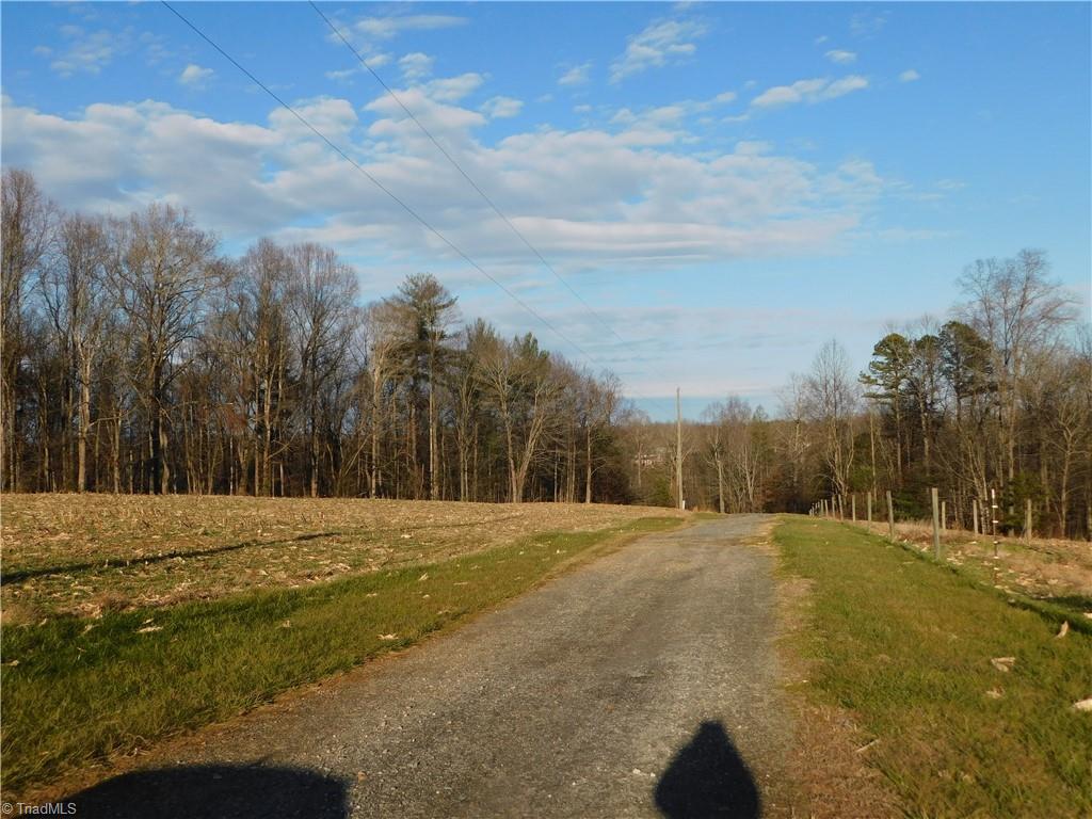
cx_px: 546
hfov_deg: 51.4
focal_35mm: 36
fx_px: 1136
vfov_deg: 39.7
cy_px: 410
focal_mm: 6.3
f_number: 7
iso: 125
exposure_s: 1/400
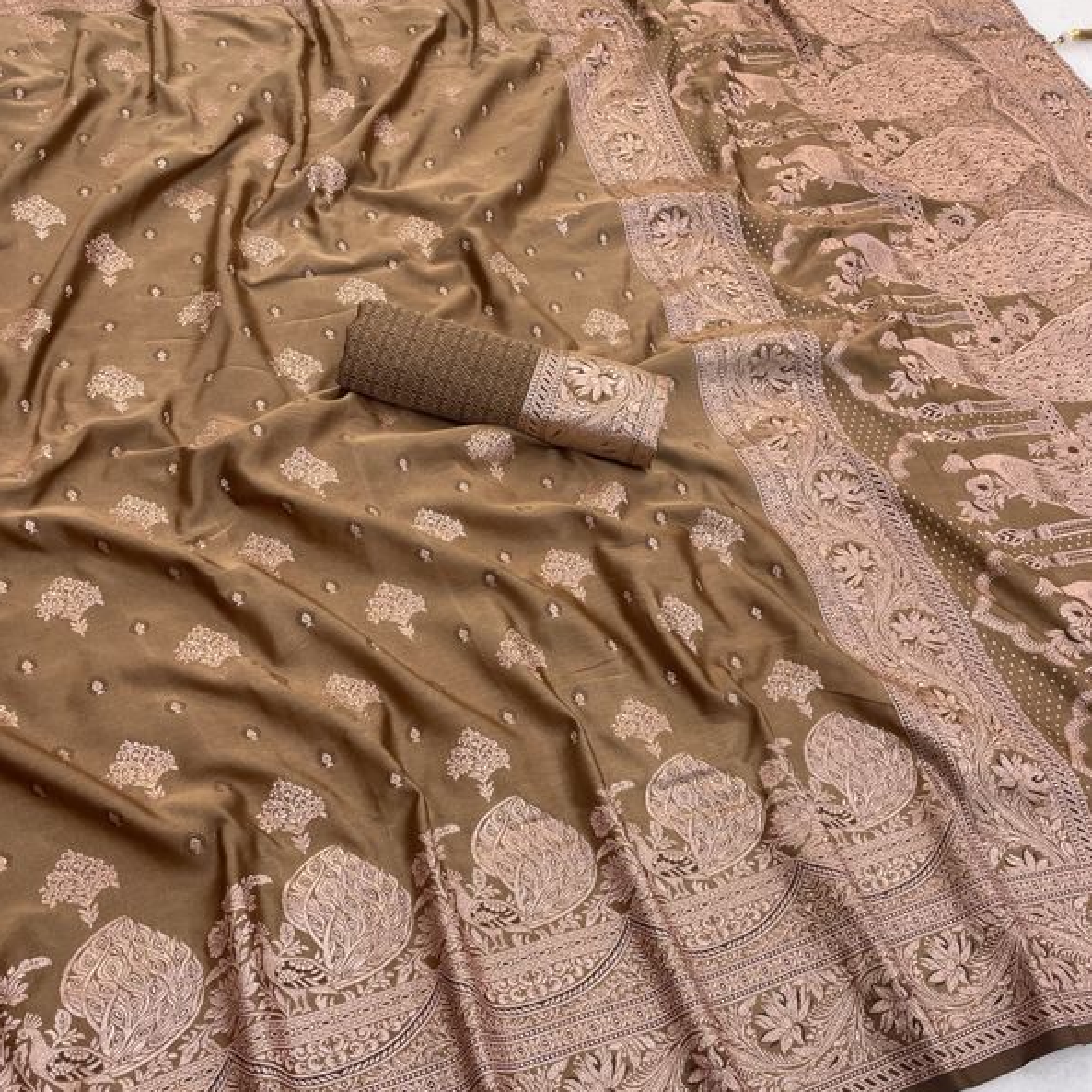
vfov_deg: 52.3
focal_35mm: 31
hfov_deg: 52.5
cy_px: 635
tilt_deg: -56.9
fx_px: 1106
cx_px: 549
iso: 80
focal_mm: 4.2
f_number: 1.6
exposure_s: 1/100
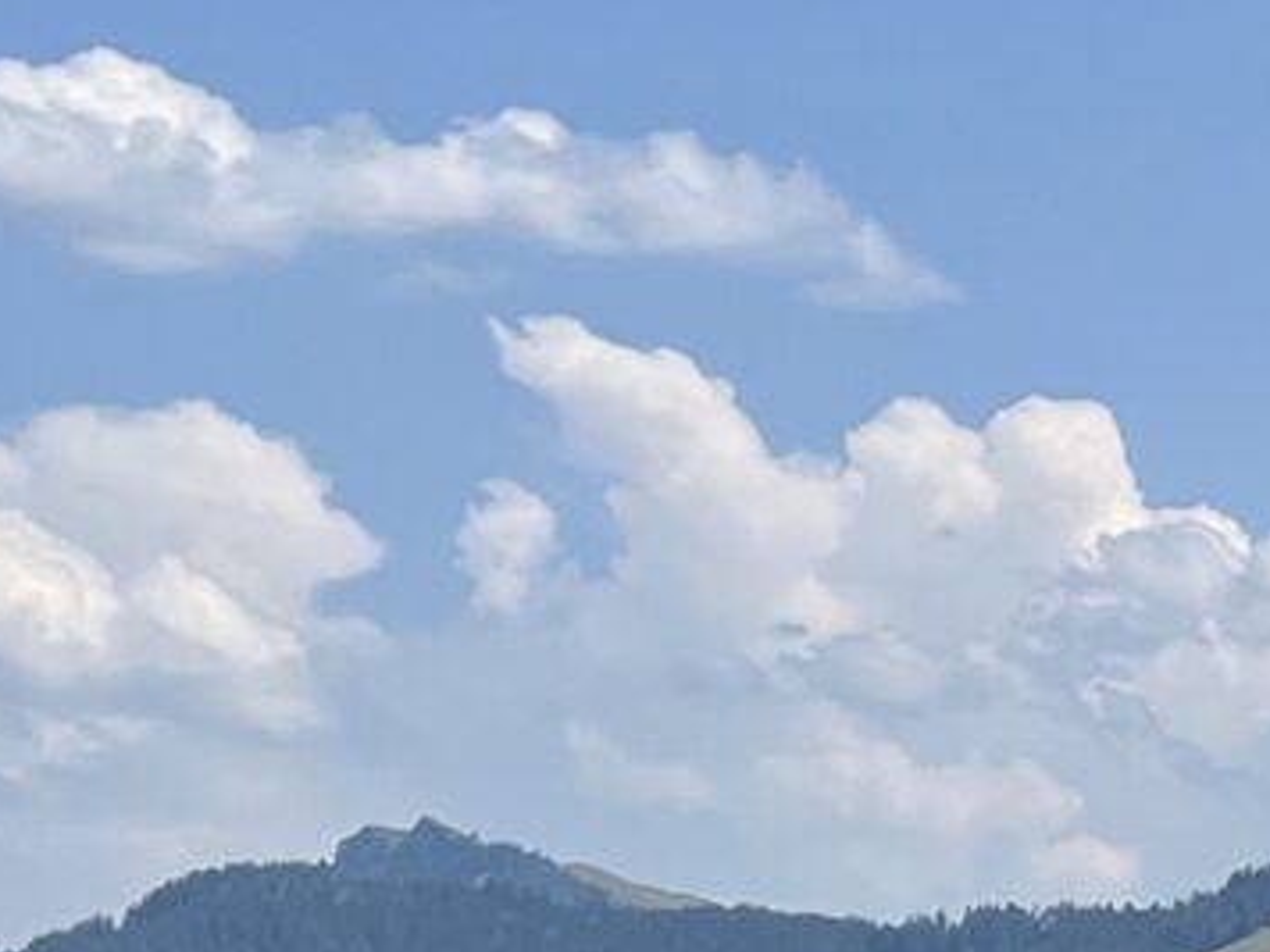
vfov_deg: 7.9
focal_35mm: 187
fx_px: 6861
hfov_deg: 9.3
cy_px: 421
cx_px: 3229
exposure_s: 1/6211
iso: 50
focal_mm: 5.7
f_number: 1.5
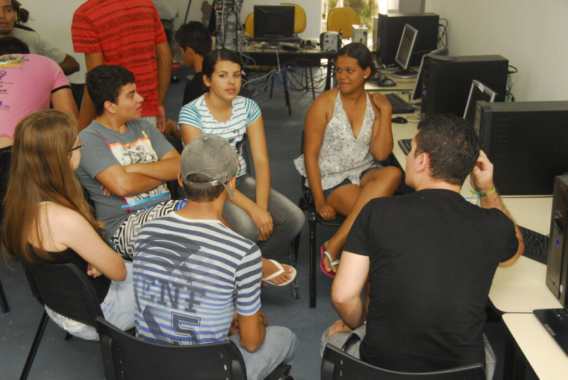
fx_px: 853
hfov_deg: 36.8
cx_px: 284
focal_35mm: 54
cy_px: 190
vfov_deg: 25.1
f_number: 5.6
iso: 800
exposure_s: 1/60
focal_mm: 36
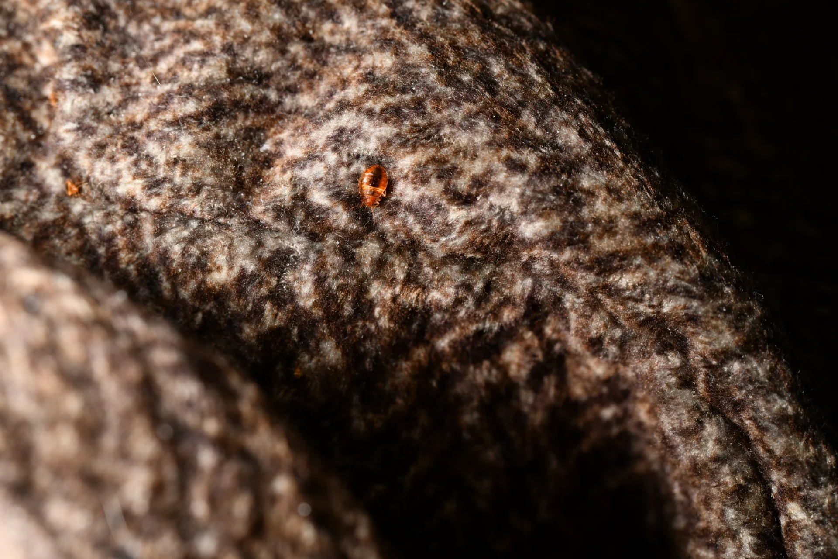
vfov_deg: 15.2
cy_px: 280
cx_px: 419
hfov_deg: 22.6
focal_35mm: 90
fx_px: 2095
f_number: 11
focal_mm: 90
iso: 200
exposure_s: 1/160
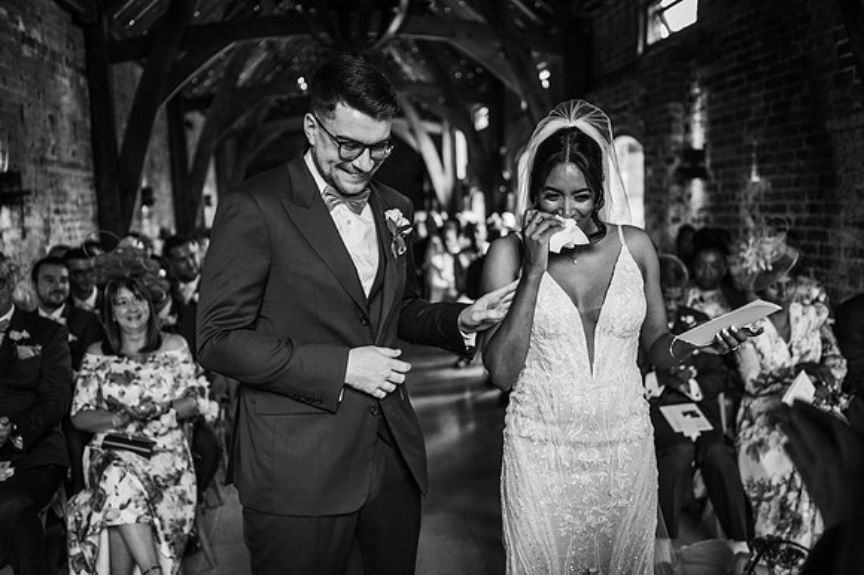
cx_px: 432
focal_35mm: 35
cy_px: 288
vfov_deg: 37.8
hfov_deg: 54.5
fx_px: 839
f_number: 2
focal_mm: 35
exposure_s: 1/200
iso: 400
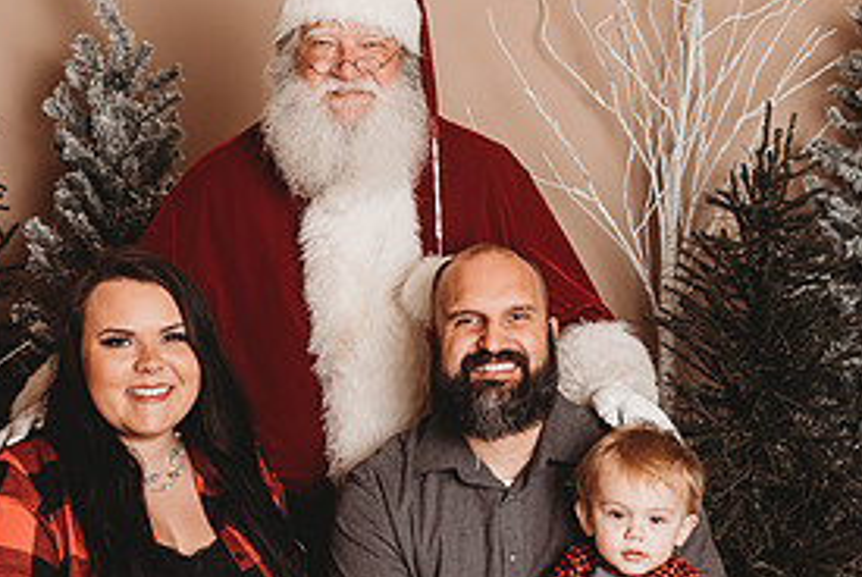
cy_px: 311
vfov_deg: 20.7
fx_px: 1582
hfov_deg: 30.5
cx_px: 426
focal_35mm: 66
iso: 100
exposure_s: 1/160
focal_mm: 24
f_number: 3.2
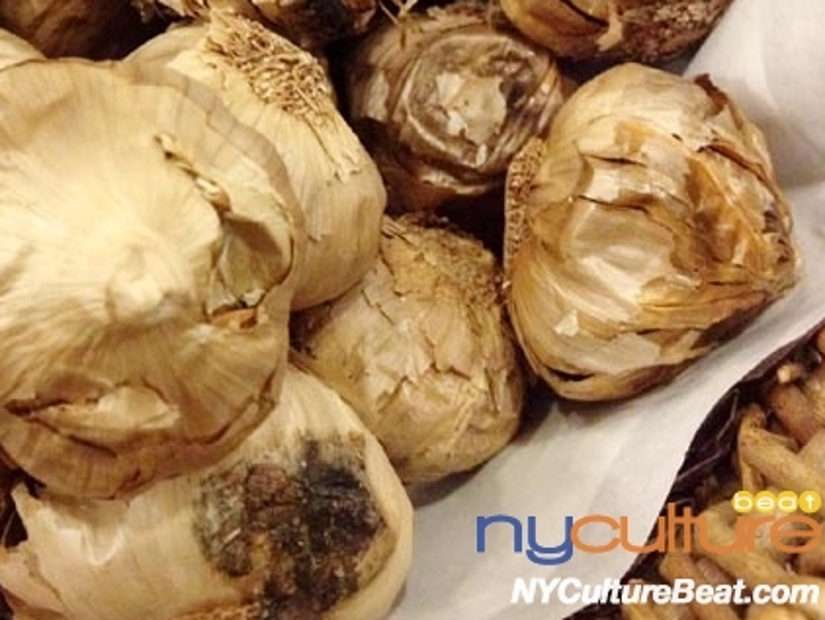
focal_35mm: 58
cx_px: 199
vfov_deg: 24.9
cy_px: 146
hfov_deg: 32.5
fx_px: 1383
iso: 400
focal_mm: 4.28
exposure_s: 1/15
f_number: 2.4
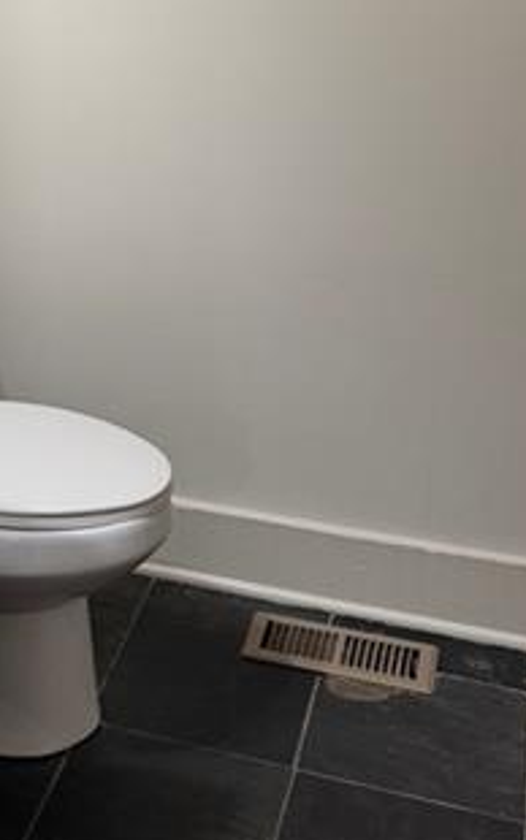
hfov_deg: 19.5
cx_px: -89
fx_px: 1444
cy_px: -8
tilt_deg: -8.1
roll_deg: +2.1
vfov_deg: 30.1
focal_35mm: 63
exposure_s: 1/120
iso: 160
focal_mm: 6.76
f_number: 1.78
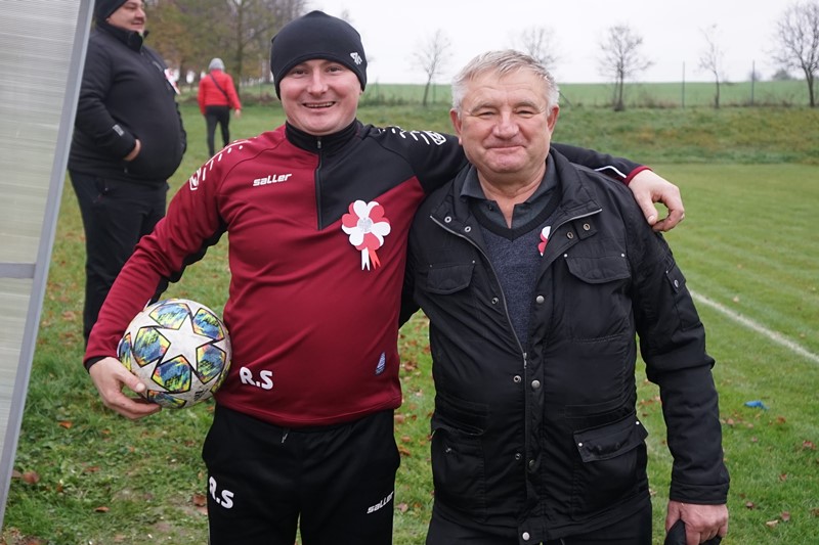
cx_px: 410
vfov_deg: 33.4
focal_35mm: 40
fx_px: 910
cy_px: 272
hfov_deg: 48.5
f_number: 4
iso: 640
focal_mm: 27
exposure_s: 1/160
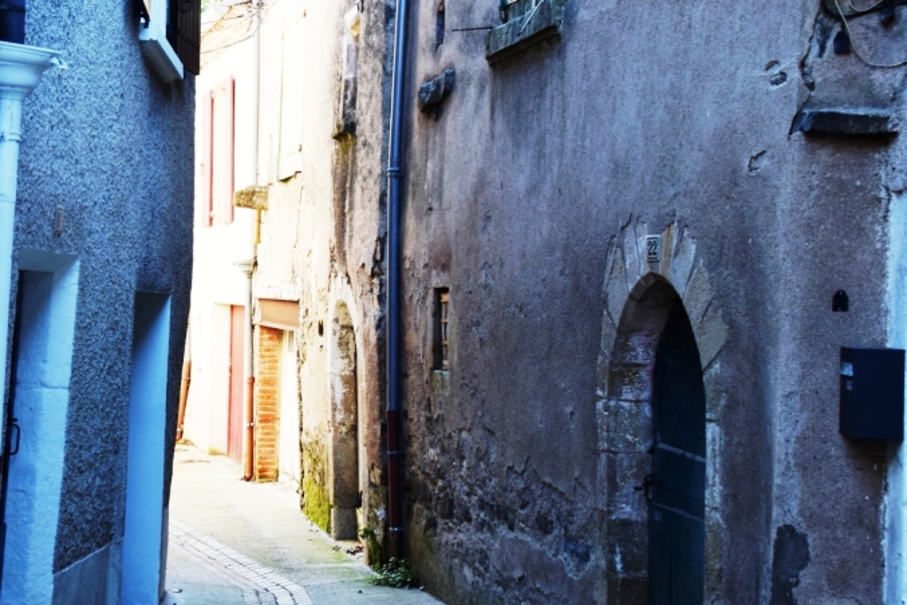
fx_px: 1657
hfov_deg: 30.4
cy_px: 327
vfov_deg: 20.7
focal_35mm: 66
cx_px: 316
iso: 400
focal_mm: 29
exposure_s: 1/125
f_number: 5.6
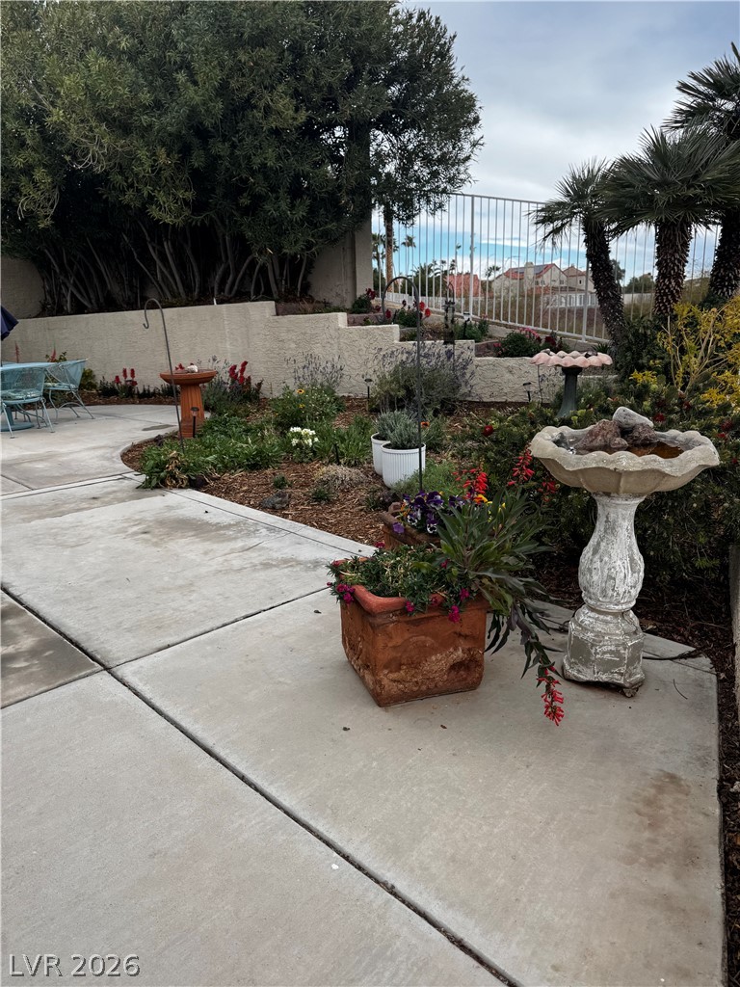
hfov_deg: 56.8
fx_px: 684
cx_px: 370
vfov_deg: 71.6
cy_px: 494
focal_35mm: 24
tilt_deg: -13.1
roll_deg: +3.3
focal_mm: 6.76
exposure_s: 1/1311
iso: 80
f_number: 1.78
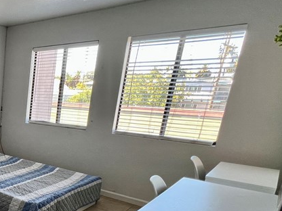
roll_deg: -1.3
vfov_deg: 42.5
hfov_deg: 41.3
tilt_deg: -14.2
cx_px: -47
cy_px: 164
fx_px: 261
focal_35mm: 32
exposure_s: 1/120
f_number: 1.8
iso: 100
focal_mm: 1.57
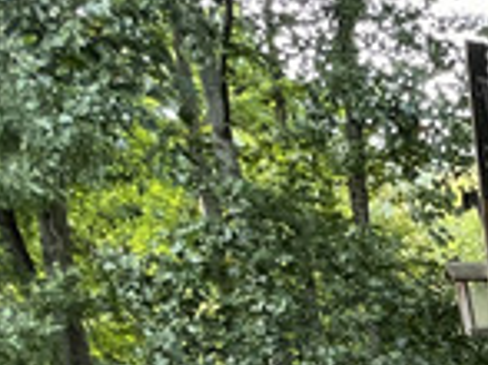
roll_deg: -1.8
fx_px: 831
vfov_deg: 18.3
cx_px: 908
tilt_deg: -24.5
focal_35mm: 59
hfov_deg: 20.7
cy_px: 694
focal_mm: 1.57
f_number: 1.8
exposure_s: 1/99
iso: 80
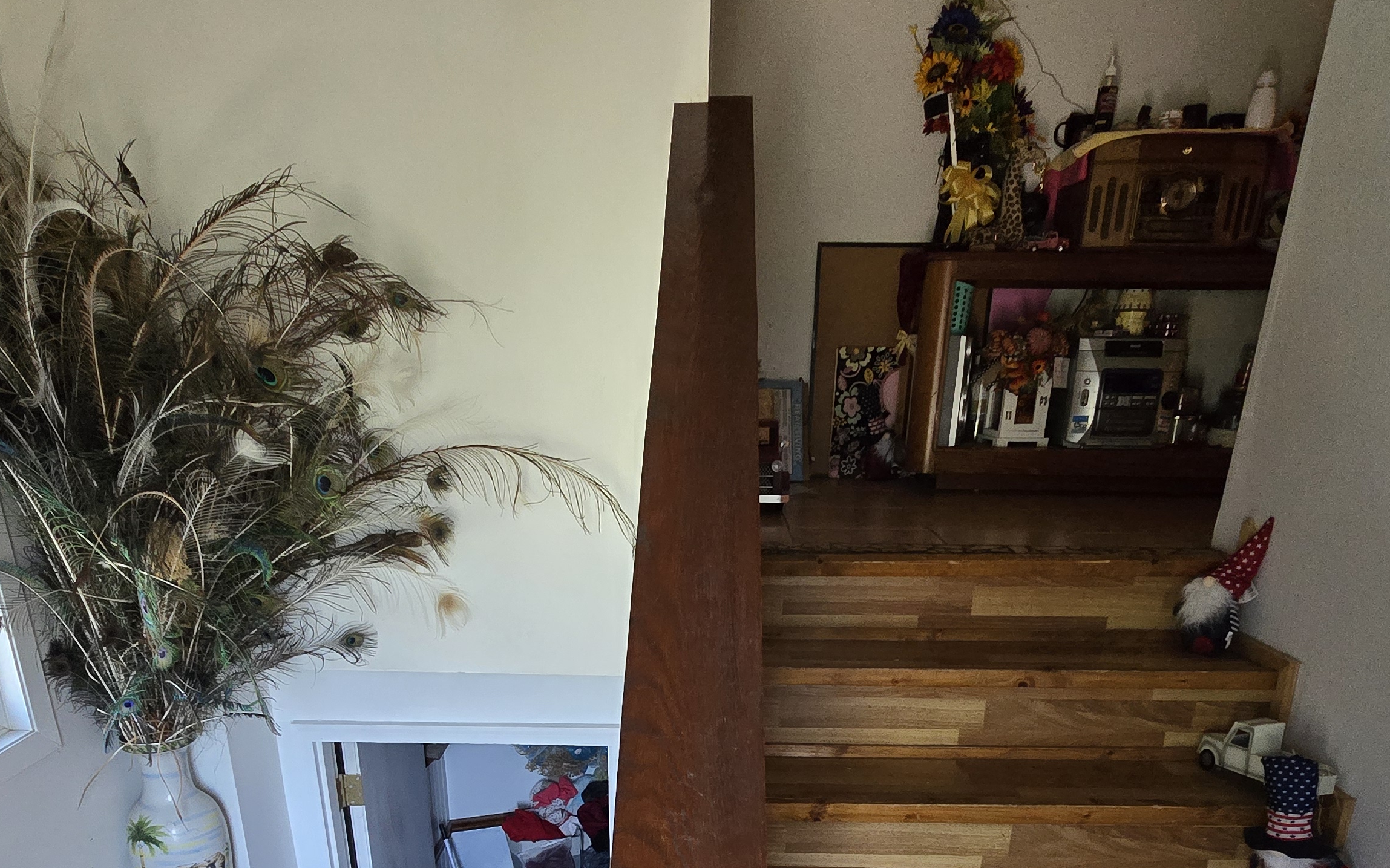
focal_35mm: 24
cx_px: 651
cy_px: 765
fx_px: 909
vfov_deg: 46.6
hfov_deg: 74.7
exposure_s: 1/60
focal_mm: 2.2
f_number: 2.2
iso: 640
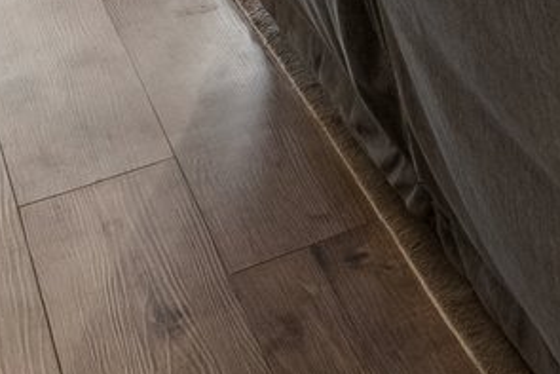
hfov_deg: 14.4
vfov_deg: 10.0
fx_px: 1618
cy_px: -736
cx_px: 1279
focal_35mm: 104
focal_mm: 10
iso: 200
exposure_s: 1/20
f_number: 8
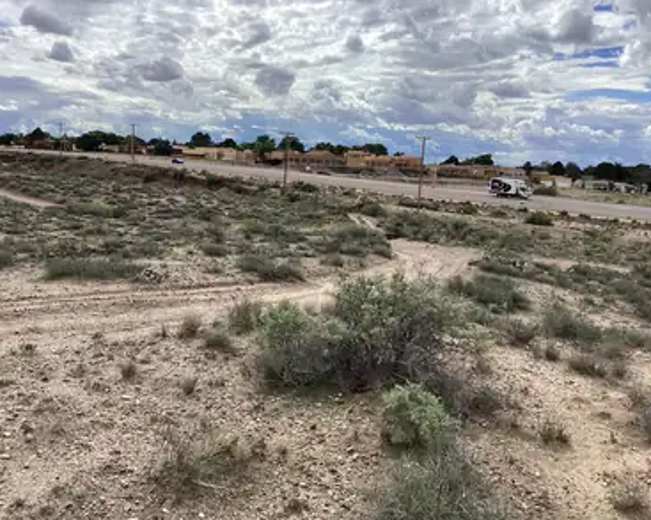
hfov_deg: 54.2
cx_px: 300
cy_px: 256
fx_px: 635
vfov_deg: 44.5
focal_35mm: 33
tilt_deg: -9.6
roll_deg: -3.0
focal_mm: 3.3
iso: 25
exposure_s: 1/2203
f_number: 2.4
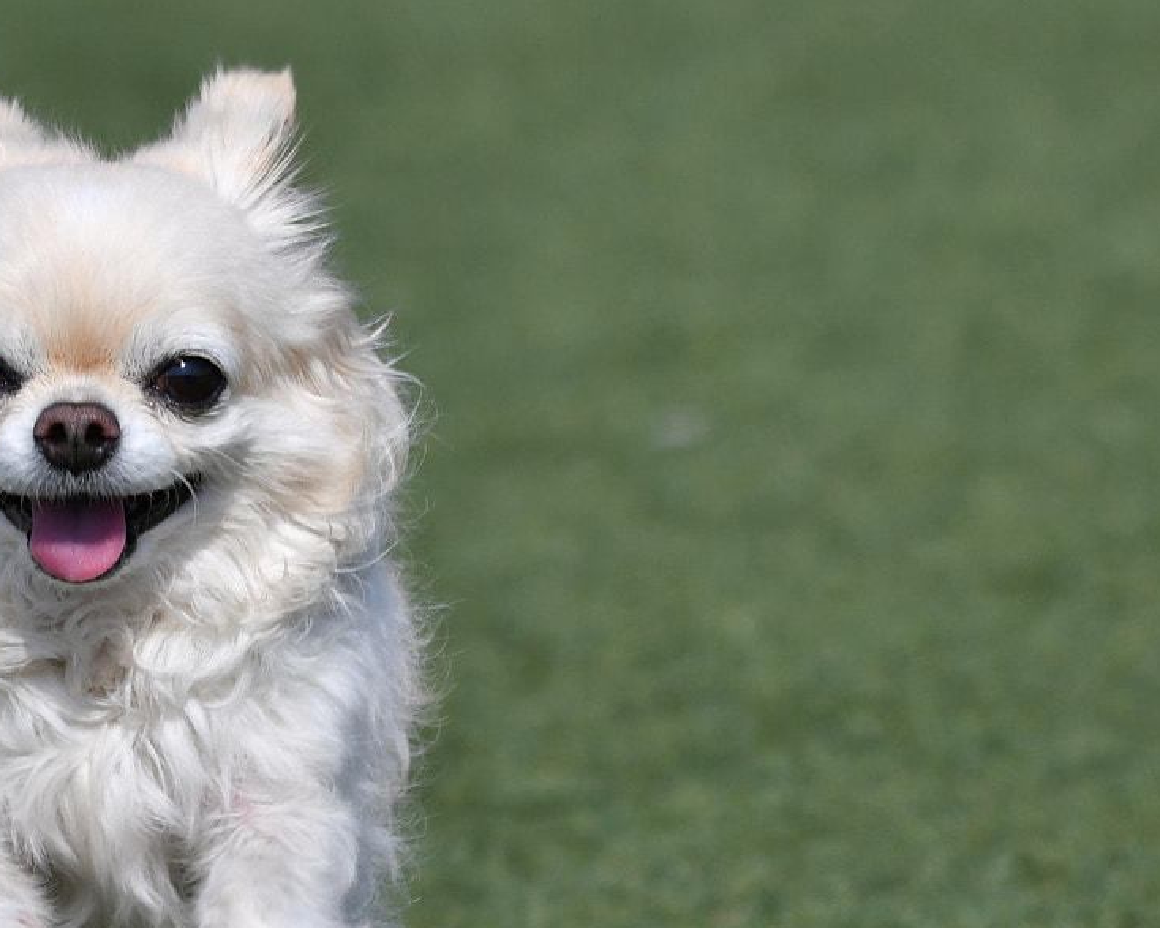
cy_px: 636
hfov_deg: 3.2
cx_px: 82
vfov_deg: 2.5
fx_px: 21077
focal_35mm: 614
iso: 100
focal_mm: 200
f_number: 5.6
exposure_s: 1/1000
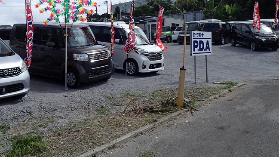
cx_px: 120
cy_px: 30
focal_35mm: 43
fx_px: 318
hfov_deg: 47.2
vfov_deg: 27.1
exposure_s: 1/250
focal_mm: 4.5
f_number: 8
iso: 100
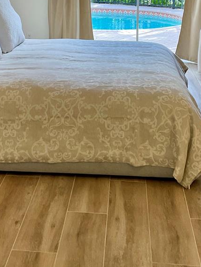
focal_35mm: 61
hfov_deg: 24.0
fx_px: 472
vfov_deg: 30.0
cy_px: 14
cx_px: 71
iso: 50
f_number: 1.8
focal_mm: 3
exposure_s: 1/120
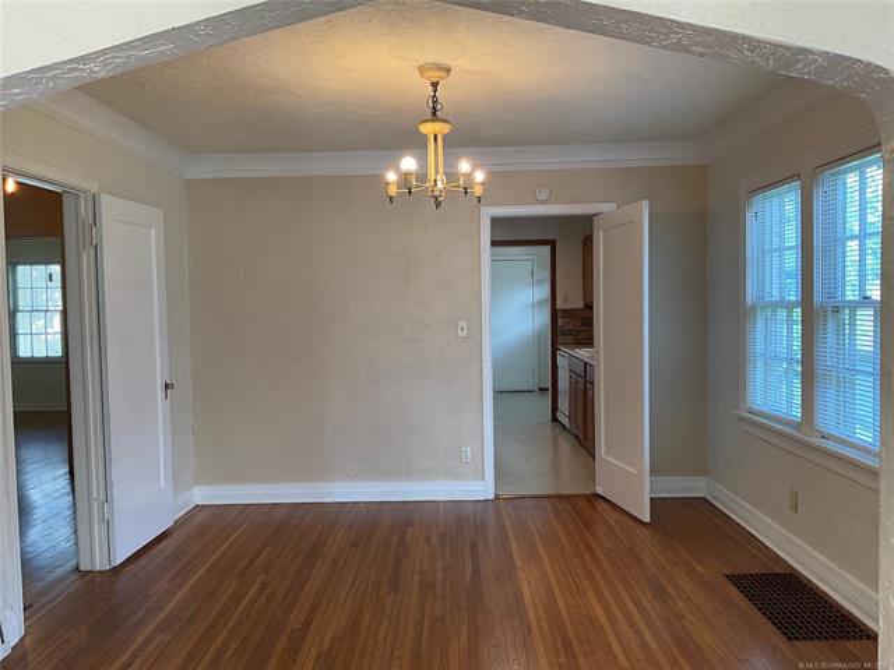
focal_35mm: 29
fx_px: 749
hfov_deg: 61.7
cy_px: 335
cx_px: 447
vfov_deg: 48.2
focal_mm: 3
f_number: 1.8
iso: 32
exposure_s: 1/60
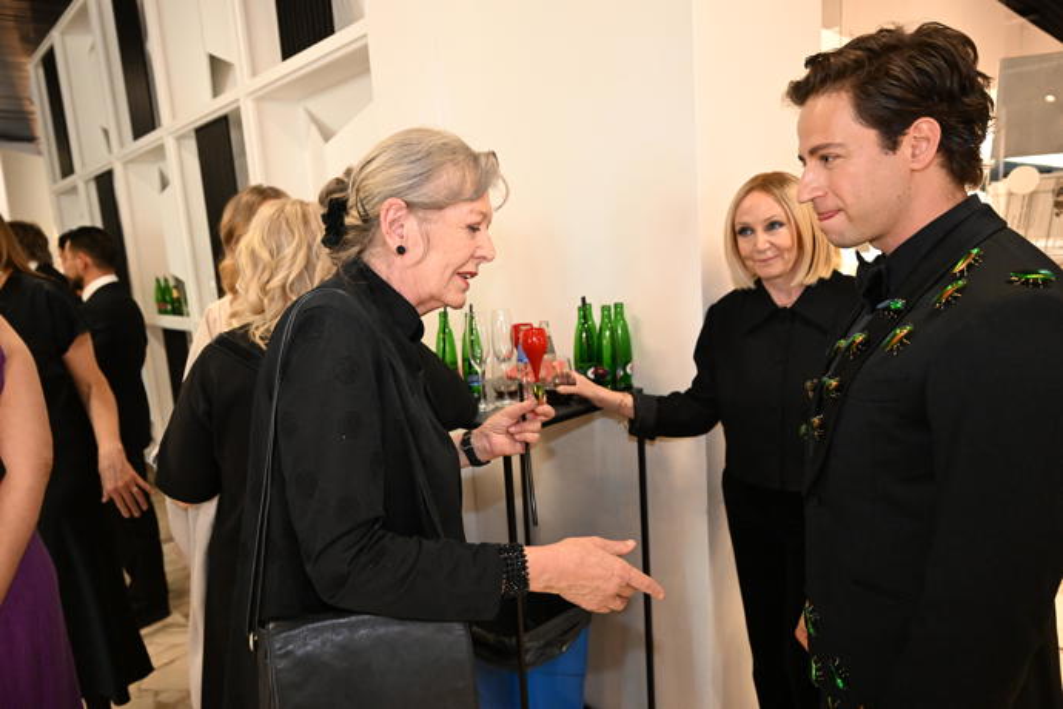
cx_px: 532
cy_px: 354
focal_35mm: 24
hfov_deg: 73.7
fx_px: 709
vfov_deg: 53.1
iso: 8000
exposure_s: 1/160
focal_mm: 24
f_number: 4
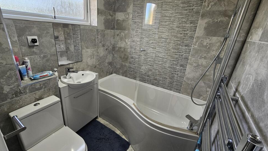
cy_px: 73
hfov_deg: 102.9
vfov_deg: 70.5
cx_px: 126
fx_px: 107
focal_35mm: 15
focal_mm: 2.2
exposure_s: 1/50
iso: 64
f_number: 2.2
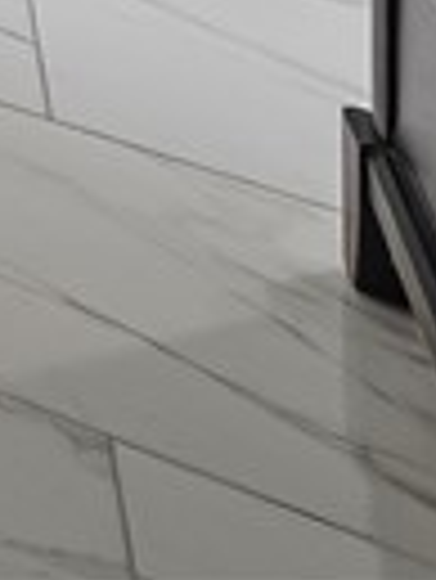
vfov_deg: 12.3
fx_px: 1626
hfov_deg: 7.3
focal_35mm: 97
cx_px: -1504
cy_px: -1043
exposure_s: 1/3
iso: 200
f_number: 9
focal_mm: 12
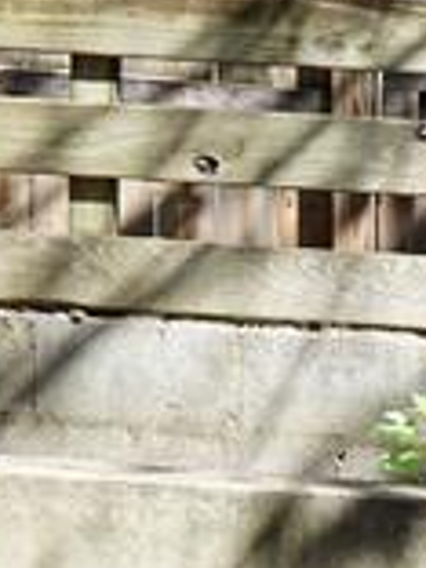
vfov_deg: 10.2
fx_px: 3052
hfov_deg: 7.7
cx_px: 797
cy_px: 921
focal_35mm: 186
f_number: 5
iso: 100
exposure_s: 1/200
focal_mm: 28
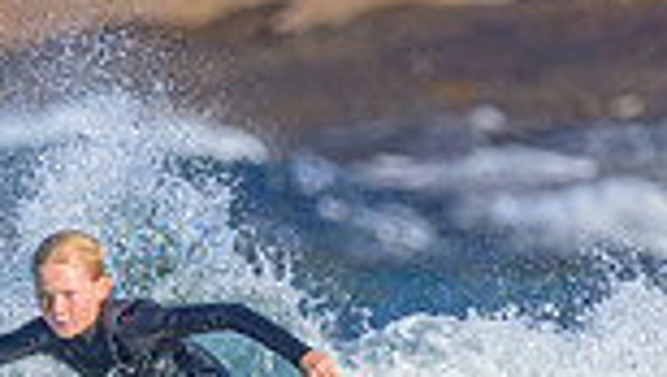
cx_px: 129
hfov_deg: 0.5
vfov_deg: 0.3
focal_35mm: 4322
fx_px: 76519
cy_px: 442
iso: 400
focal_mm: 800
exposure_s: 1/2000
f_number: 6.3
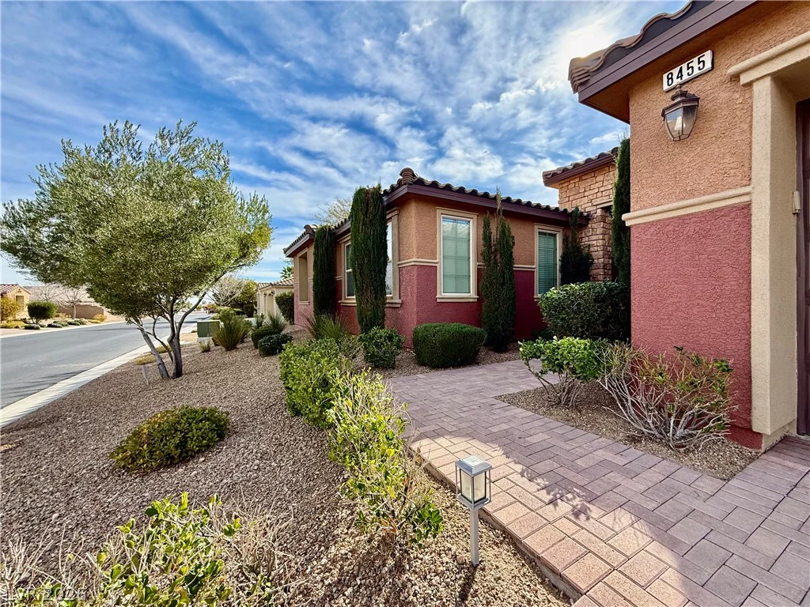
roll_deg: +0.5
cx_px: 405
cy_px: 304
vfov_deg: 85.7
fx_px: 328
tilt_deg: -0.3
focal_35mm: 14
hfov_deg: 102.1
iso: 64
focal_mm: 2.22
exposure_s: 1/888
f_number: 2.2
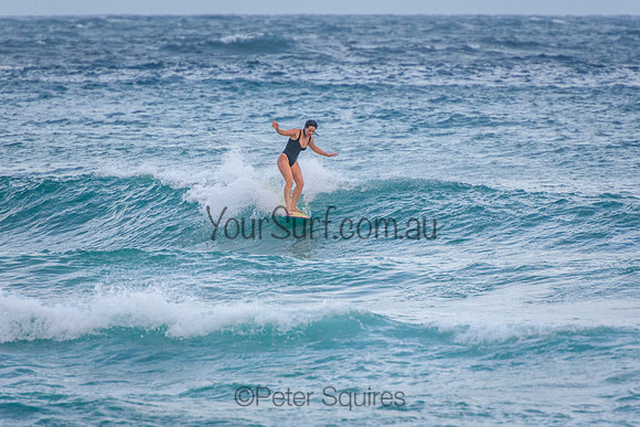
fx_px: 10932
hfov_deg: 3.4
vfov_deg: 2.2
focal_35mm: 615
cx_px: 320
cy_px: 214
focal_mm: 400
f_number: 5.6
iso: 1000
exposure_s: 1/1600
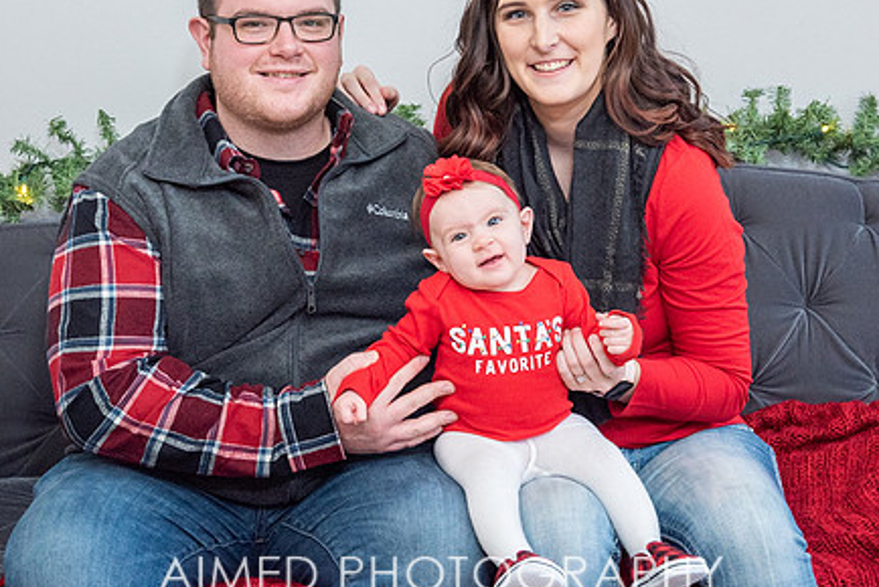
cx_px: 465
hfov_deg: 26.3
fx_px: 1881
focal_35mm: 77
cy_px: 212
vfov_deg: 17.7
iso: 1600
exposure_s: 1/250
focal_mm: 55
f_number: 5.6
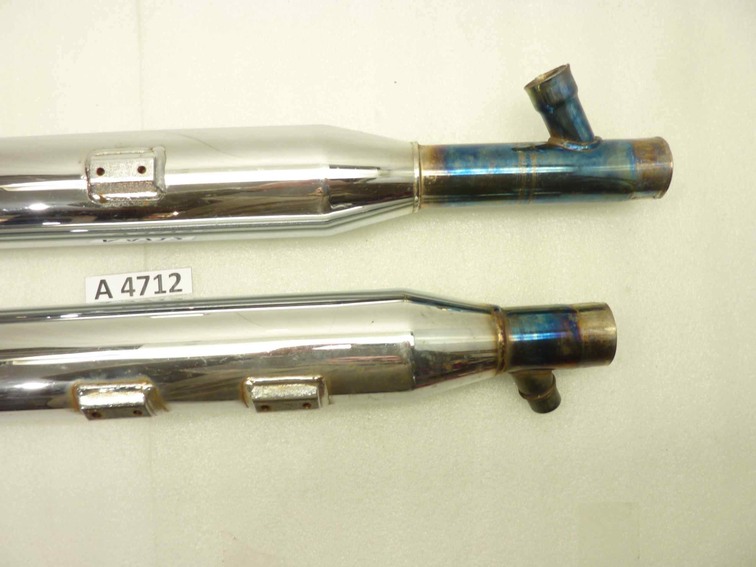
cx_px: 378
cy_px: 284
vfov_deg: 54.9
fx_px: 546
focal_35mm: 25
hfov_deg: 69.4
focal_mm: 4.1
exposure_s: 1/13
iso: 80
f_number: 3.3
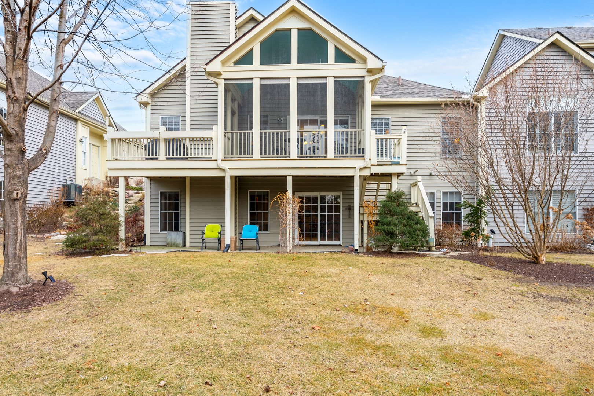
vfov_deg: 54.1
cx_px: 297
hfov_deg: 74.9
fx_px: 388
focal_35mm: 24
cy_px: 198
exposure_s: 1/400
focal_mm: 23.5
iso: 100
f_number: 4
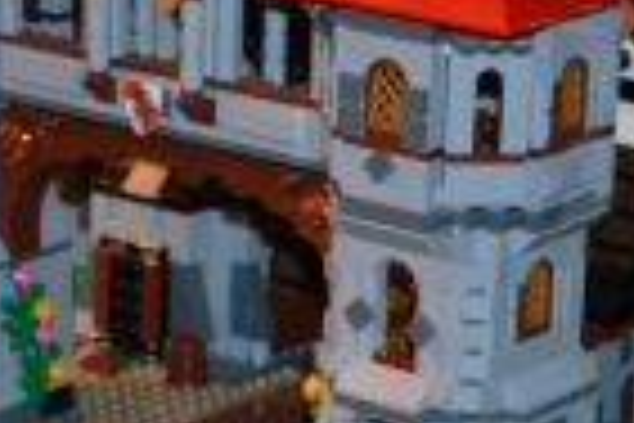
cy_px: 619
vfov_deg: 7.2
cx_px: -9
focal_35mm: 187
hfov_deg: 10.9
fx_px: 3293
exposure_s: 1/60
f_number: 4
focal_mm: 22
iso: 1600
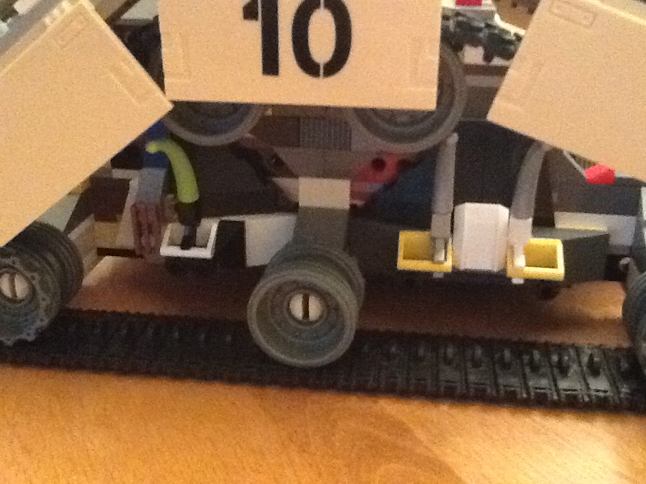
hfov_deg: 56.8
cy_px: 242
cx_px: 323
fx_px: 597
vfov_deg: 44.2
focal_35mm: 32
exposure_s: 1/15
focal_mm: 2.03
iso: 800
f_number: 2.4
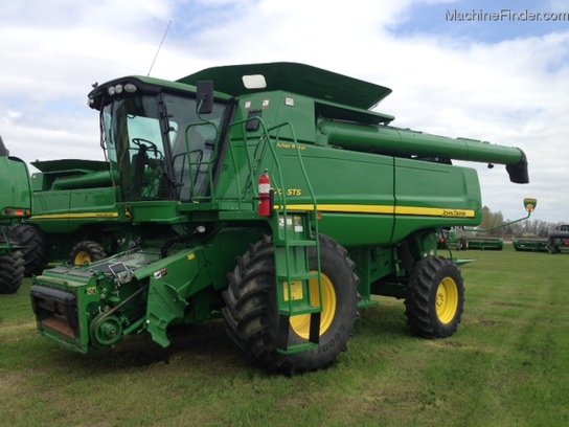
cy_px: 214
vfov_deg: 42.9
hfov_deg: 55.4
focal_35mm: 33
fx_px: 542
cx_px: 284
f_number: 2.4
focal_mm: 4.13
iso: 50
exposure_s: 1/1355
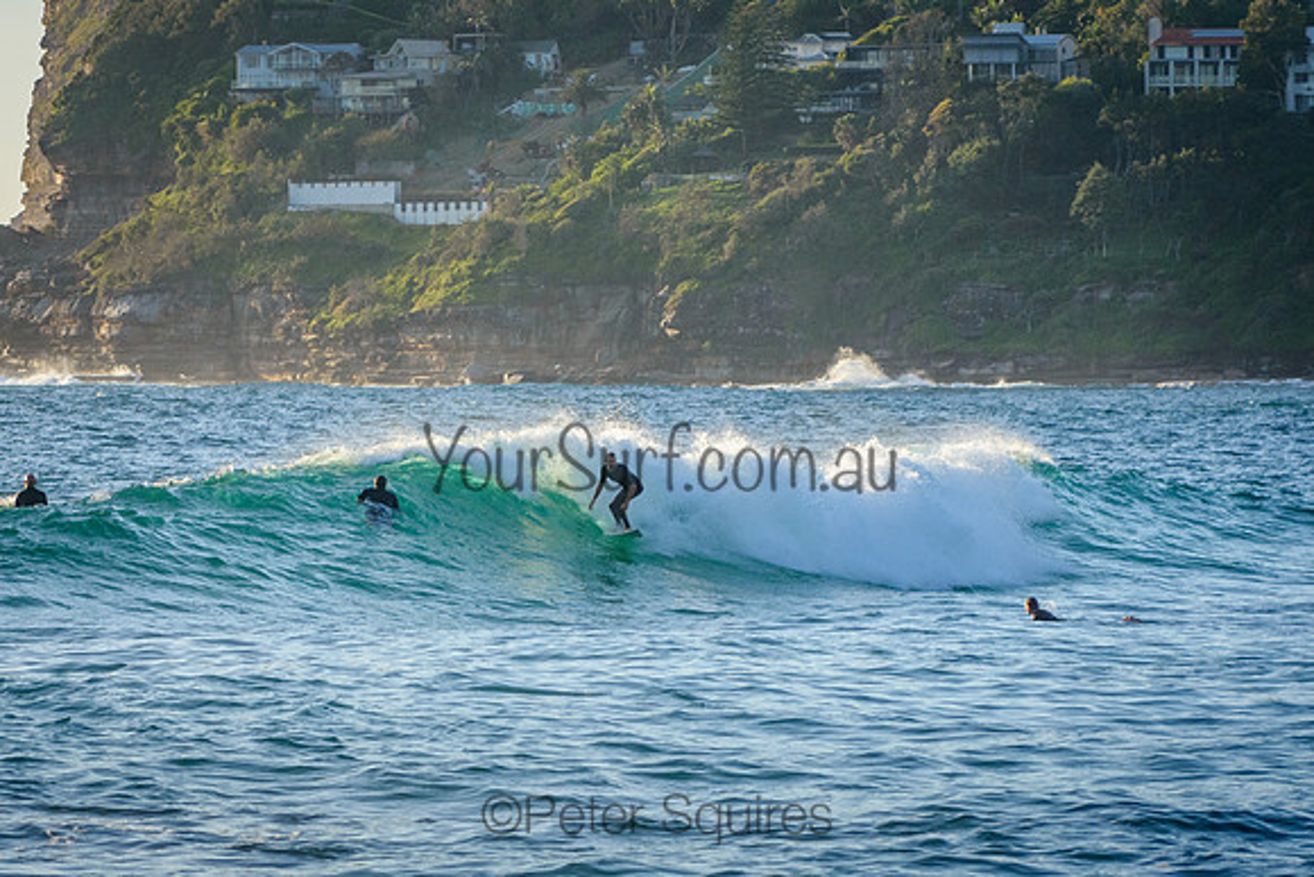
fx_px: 8637
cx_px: 657
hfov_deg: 8.7
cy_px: 438
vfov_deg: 5.8
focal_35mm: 237
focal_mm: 155
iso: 640
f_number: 5.6
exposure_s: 1/2000
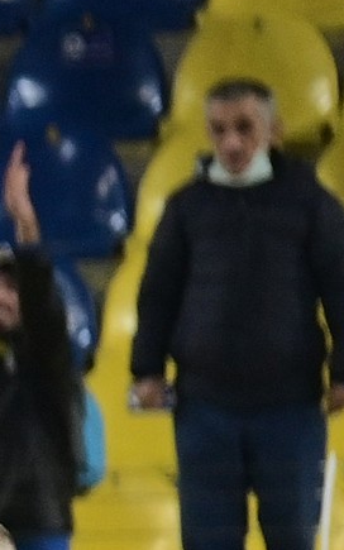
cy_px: 496
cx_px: -1607
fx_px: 49274
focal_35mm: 3286
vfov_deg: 0.6
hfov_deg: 0.4
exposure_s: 1/640
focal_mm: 400
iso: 2000
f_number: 5.6
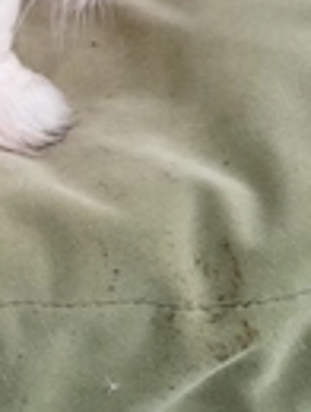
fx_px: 955
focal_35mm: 80
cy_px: -120
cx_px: -127
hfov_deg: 17.1
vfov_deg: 22.0
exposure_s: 1/50
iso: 80
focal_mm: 3.98
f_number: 1.8
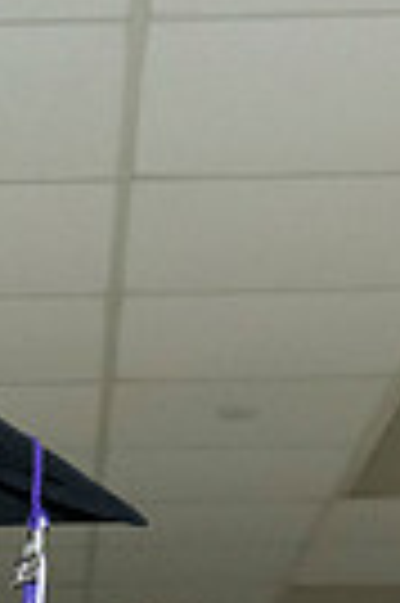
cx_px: -87
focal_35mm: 141
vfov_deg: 13.4
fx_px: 2356
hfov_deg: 9.6
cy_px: 994
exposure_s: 1/200
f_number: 7.1
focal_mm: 28
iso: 6400
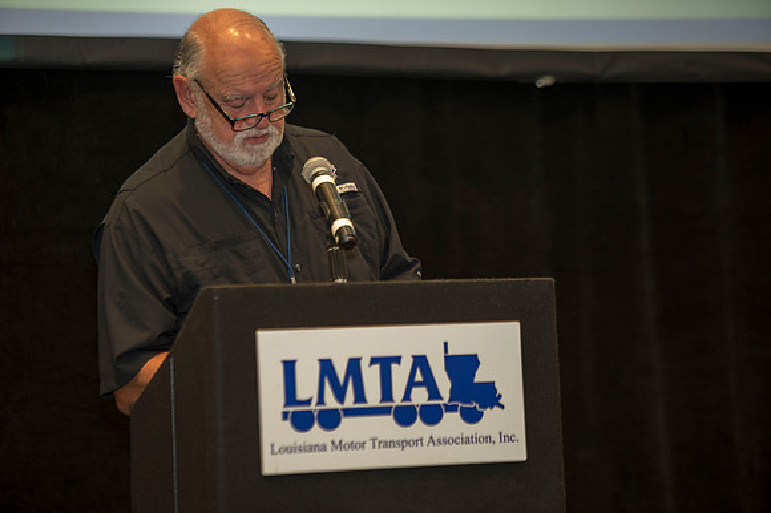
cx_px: 386
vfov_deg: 9.8
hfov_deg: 14.7
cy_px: 256
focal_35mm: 140
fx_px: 2997
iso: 1250
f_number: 2.8
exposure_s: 1/125
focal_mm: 140
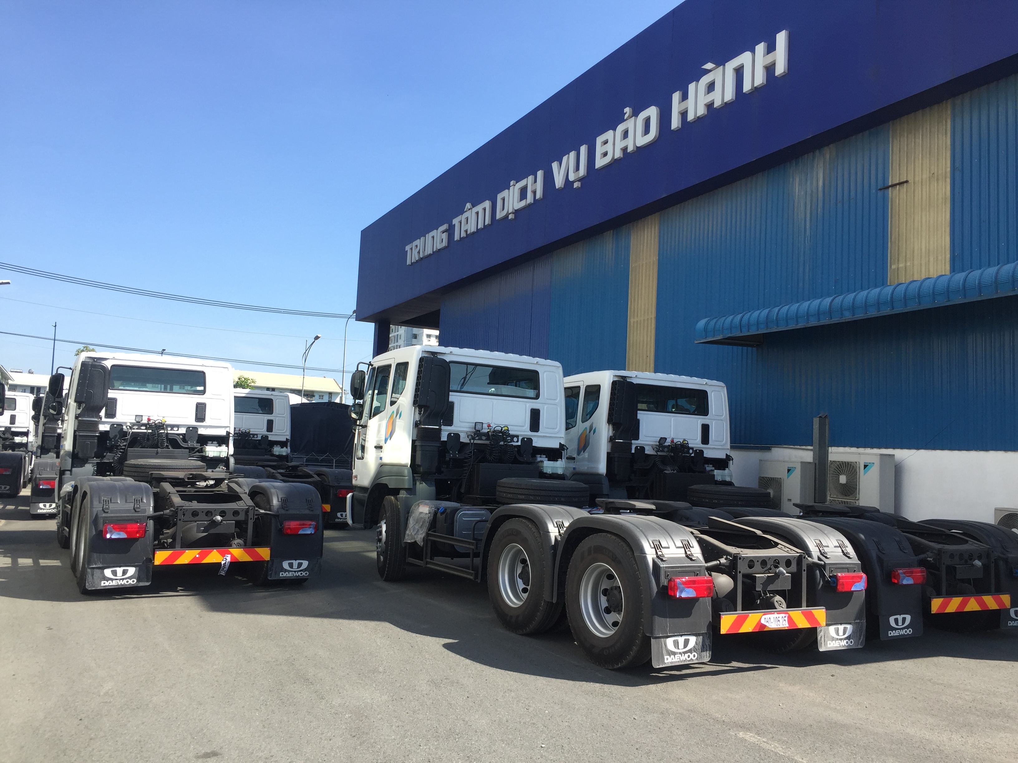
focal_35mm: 29
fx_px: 853
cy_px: 382
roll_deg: -3.5
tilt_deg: +6.1
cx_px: 509
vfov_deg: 48.2
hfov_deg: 61.7
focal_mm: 4.15
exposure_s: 1/942
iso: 32
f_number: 2.2
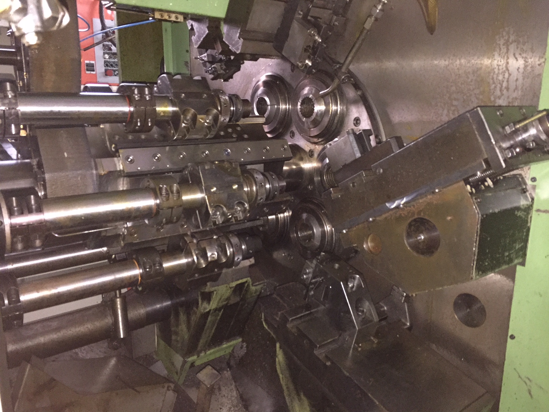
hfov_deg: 61.7
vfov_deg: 48.2
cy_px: 206
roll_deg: -1.2
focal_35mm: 29
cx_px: 274
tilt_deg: -15.0
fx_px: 460
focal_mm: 4.15
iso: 640
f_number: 2.2
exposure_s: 1/17
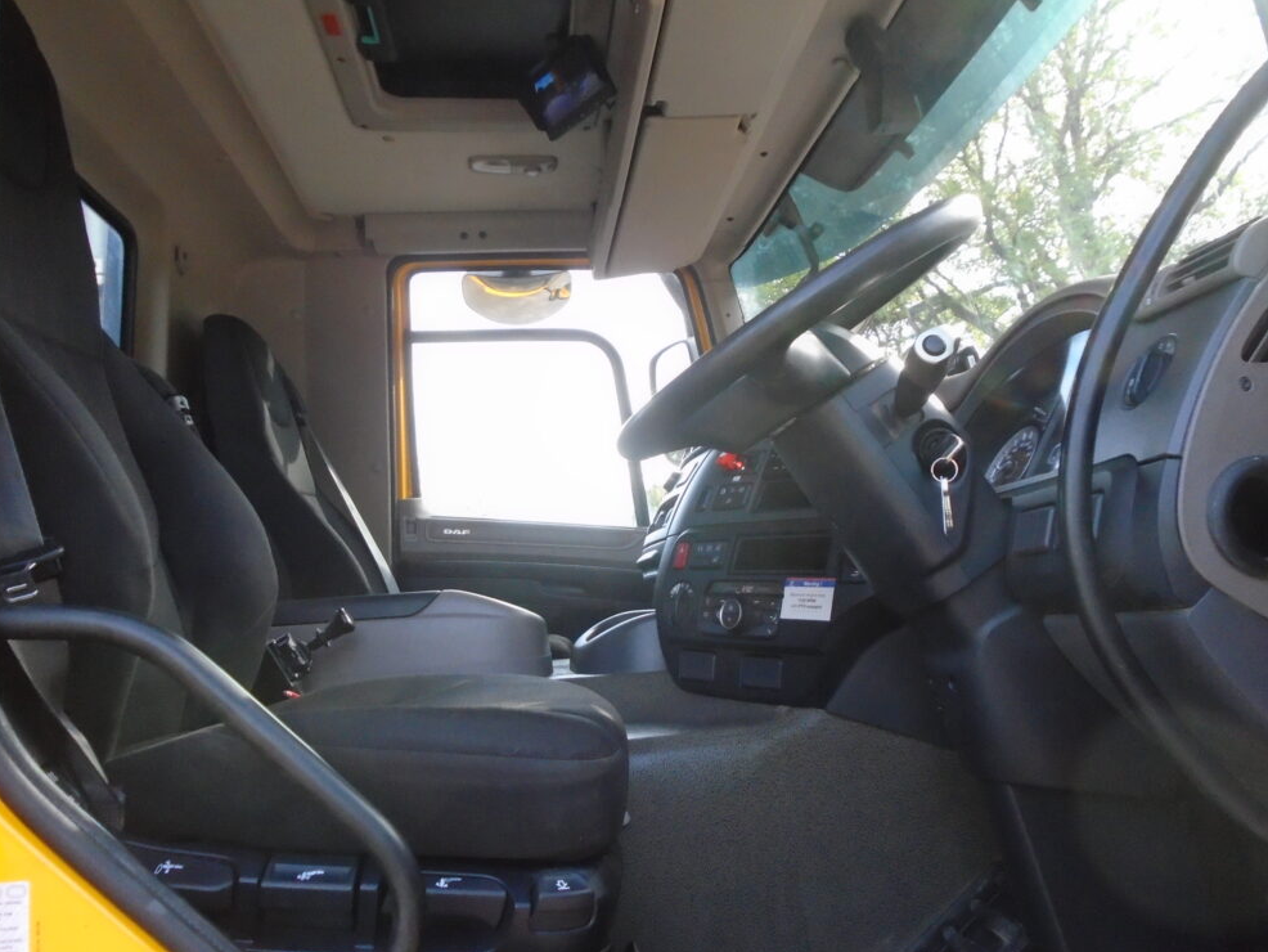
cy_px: 482
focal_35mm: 27
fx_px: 989
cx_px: 631
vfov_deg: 51.4
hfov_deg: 65.3
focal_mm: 4.6
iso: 400
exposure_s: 1/250
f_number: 3.2
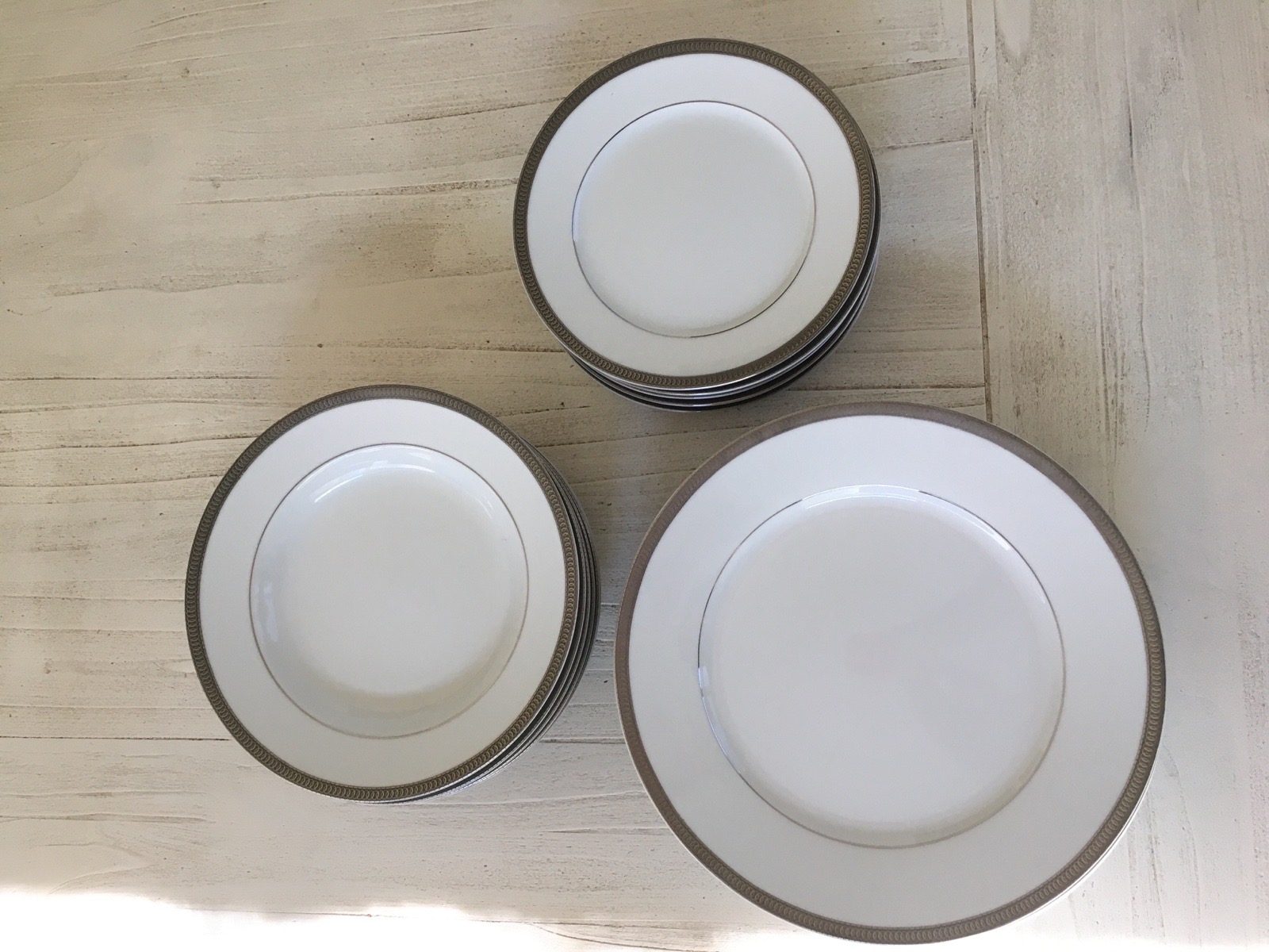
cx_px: 634
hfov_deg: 61.7
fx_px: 1063
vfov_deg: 48.2
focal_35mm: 29
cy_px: 476
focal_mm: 4.15
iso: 32
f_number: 2.2
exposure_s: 1/33
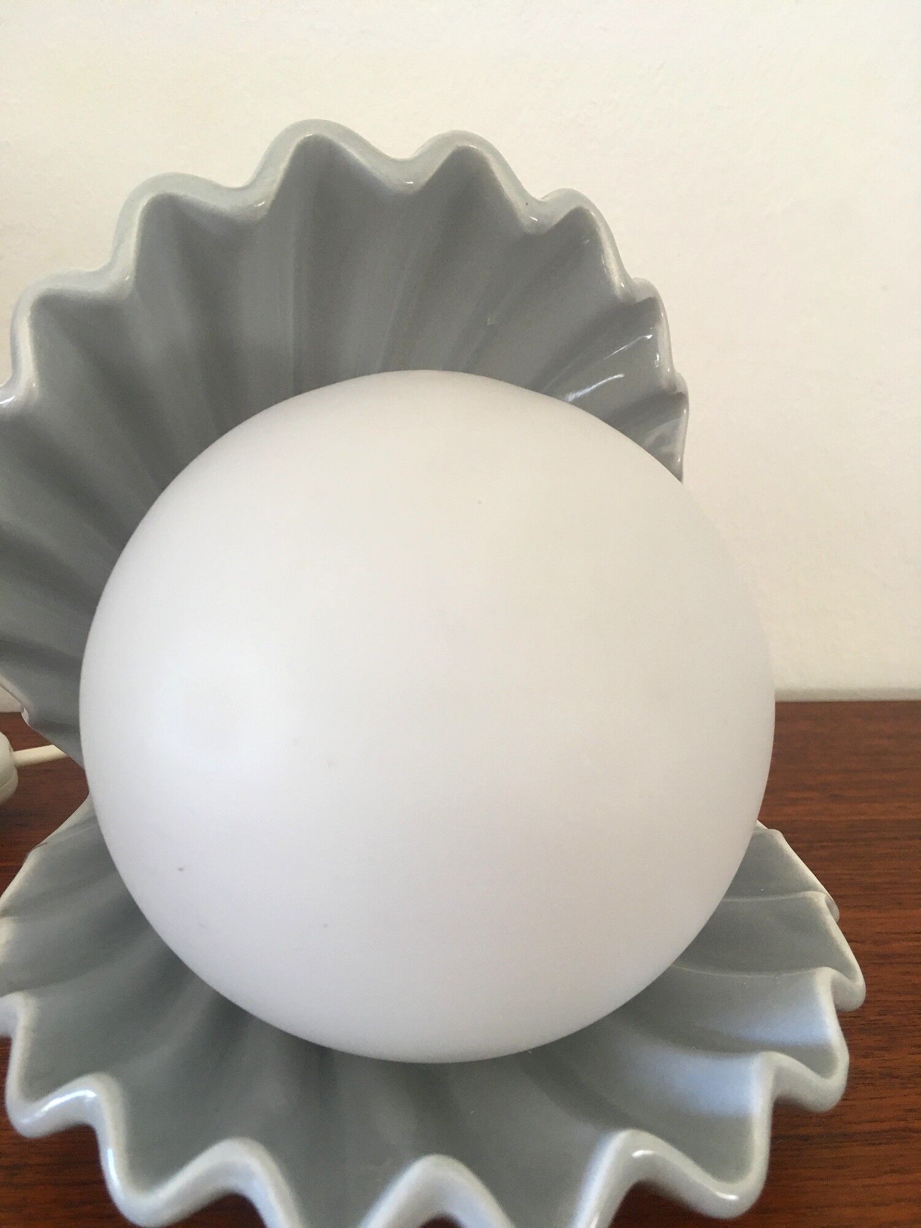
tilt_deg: -19.1
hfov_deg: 48.2
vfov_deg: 61.7
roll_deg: -1.2
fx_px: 1029
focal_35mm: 29
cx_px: 460
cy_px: 614
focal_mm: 4.15
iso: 125
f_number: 2.2
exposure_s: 1/33
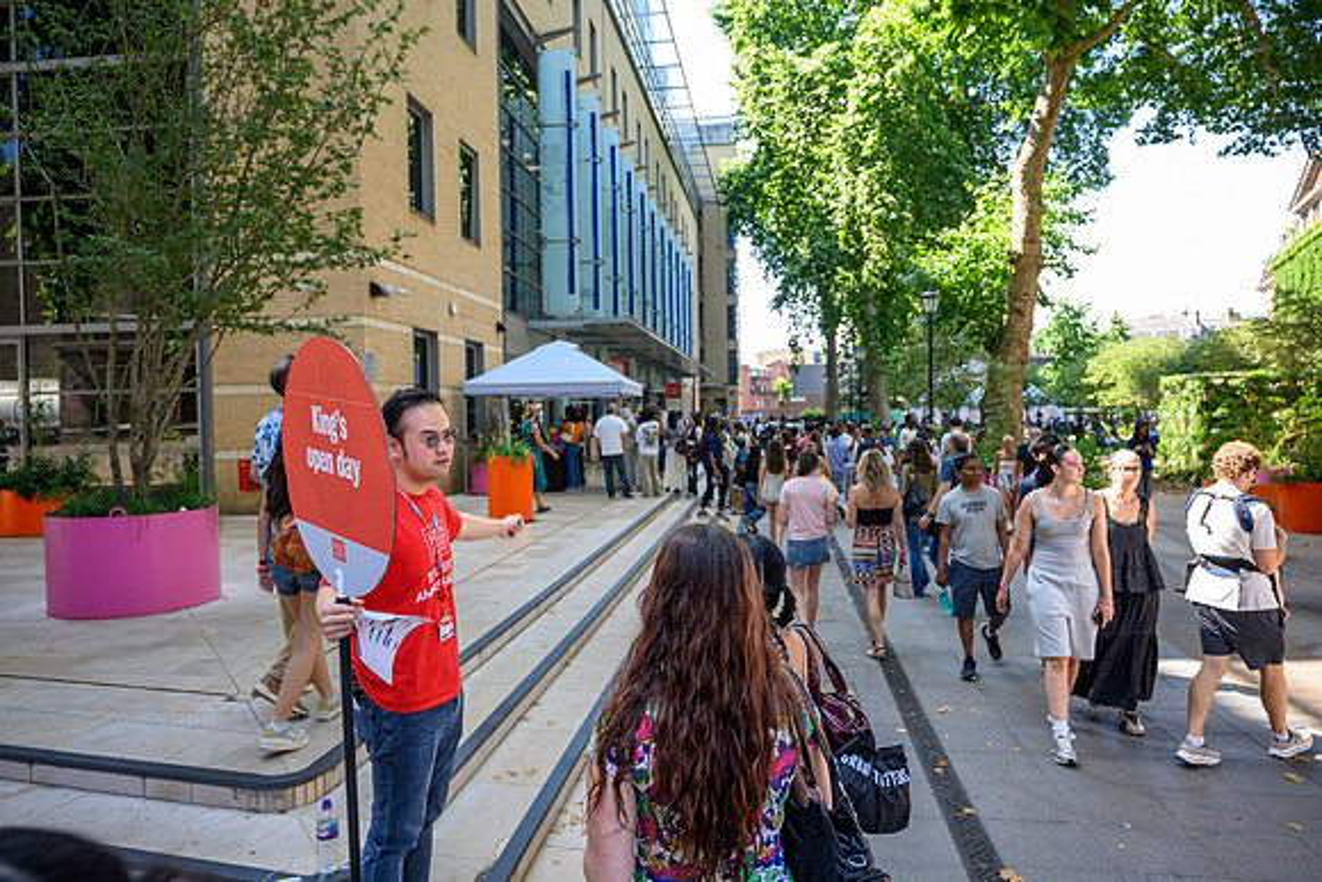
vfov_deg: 52.6
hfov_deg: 73.1
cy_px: 441
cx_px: 661
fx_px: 892
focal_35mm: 24
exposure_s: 1/160
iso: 320
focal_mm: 24
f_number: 4
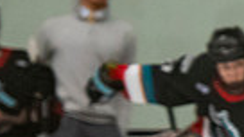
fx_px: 6511
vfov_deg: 1.2
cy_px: 351
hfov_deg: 2.1
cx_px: 696
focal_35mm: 1008
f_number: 3.2
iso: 2000
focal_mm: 130
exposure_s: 1/640
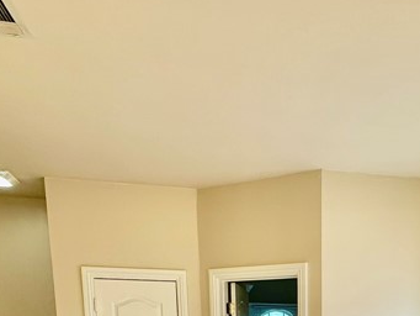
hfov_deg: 42.6
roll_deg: -0.4
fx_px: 510
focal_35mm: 42
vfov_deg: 27.2
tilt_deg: -10.3
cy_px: 438
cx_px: 340
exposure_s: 1/150
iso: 40
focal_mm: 2.22
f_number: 2.2
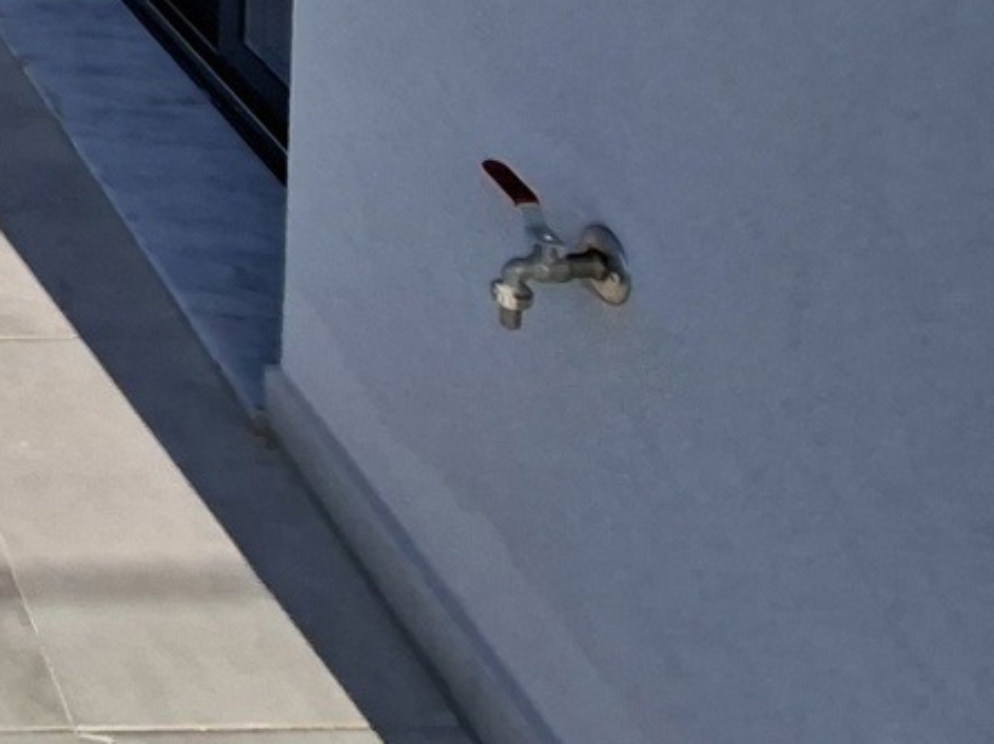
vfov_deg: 20.7
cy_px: -474
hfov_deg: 25.8
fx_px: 1607
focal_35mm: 56
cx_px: -488
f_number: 2.2
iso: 40
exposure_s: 1/1164
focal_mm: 1.74
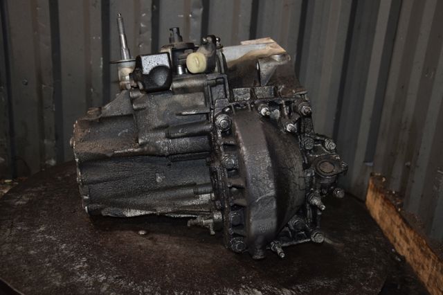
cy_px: 148
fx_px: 590
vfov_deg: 28.0
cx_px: 222
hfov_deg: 41.1
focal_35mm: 48
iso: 800
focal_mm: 32
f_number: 5
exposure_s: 1/60
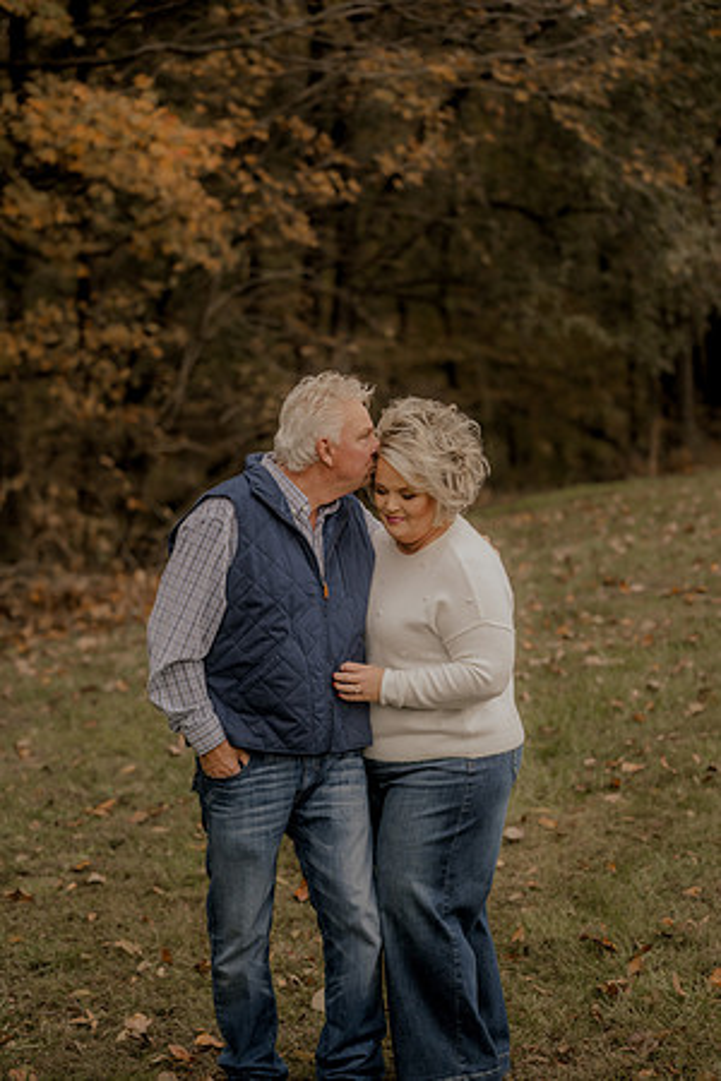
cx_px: 360
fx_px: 2704
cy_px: 540
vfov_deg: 22.6
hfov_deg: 15.2
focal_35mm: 90
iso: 250
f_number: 2.8
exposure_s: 1/125
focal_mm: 90
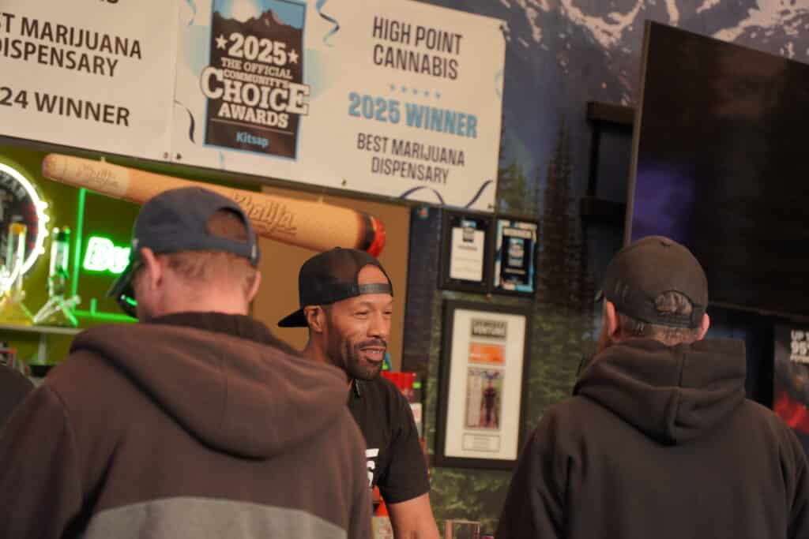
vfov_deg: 13.0
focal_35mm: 105
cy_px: 270
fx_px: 2360
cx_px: 404
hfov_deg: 19.5
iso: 500
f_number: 2.8
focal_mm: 70
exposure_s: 1/200
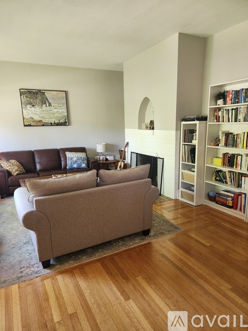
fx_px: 220
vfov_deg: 73.9
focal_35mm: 23
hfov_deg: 58.9
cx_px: 124
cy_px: 166
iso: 500
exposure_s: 1/120
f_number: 1.8
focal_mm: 5.4
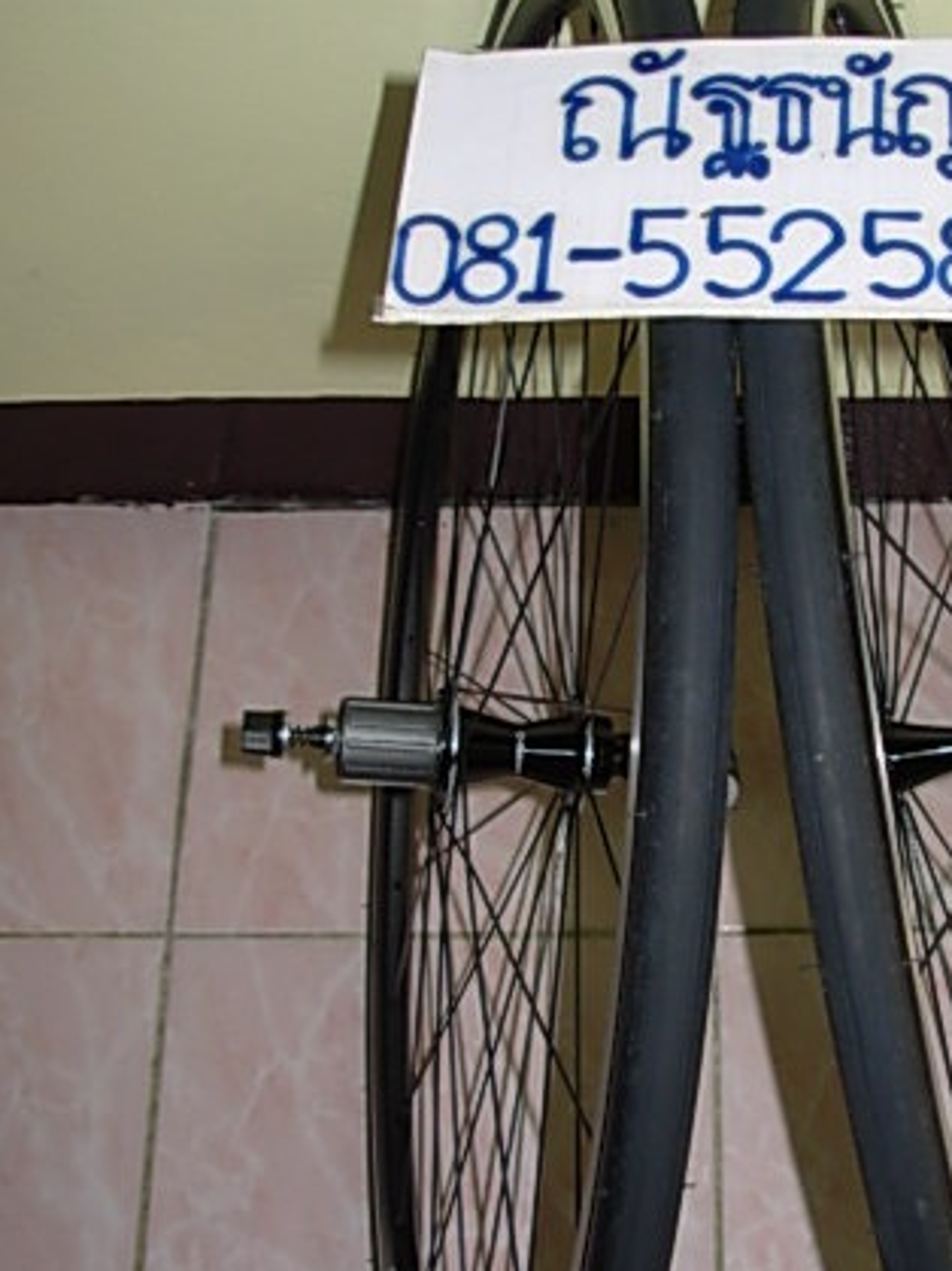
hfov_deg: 25.0
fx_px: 2128
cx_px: 700
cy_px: 701
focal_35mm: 58
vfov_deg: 33.2
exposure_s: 1/32
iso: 50
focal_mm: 6.3
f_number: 2.9
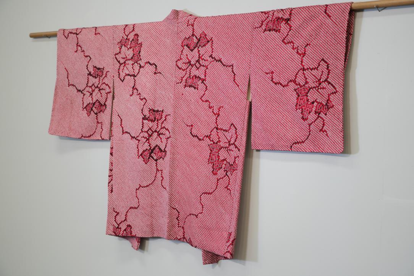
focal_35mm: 51
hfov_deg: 38.9
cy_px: 138
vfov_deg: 26.5
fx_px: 587
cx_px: 207
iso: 500
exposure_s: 1/60
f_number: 4
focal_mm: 51
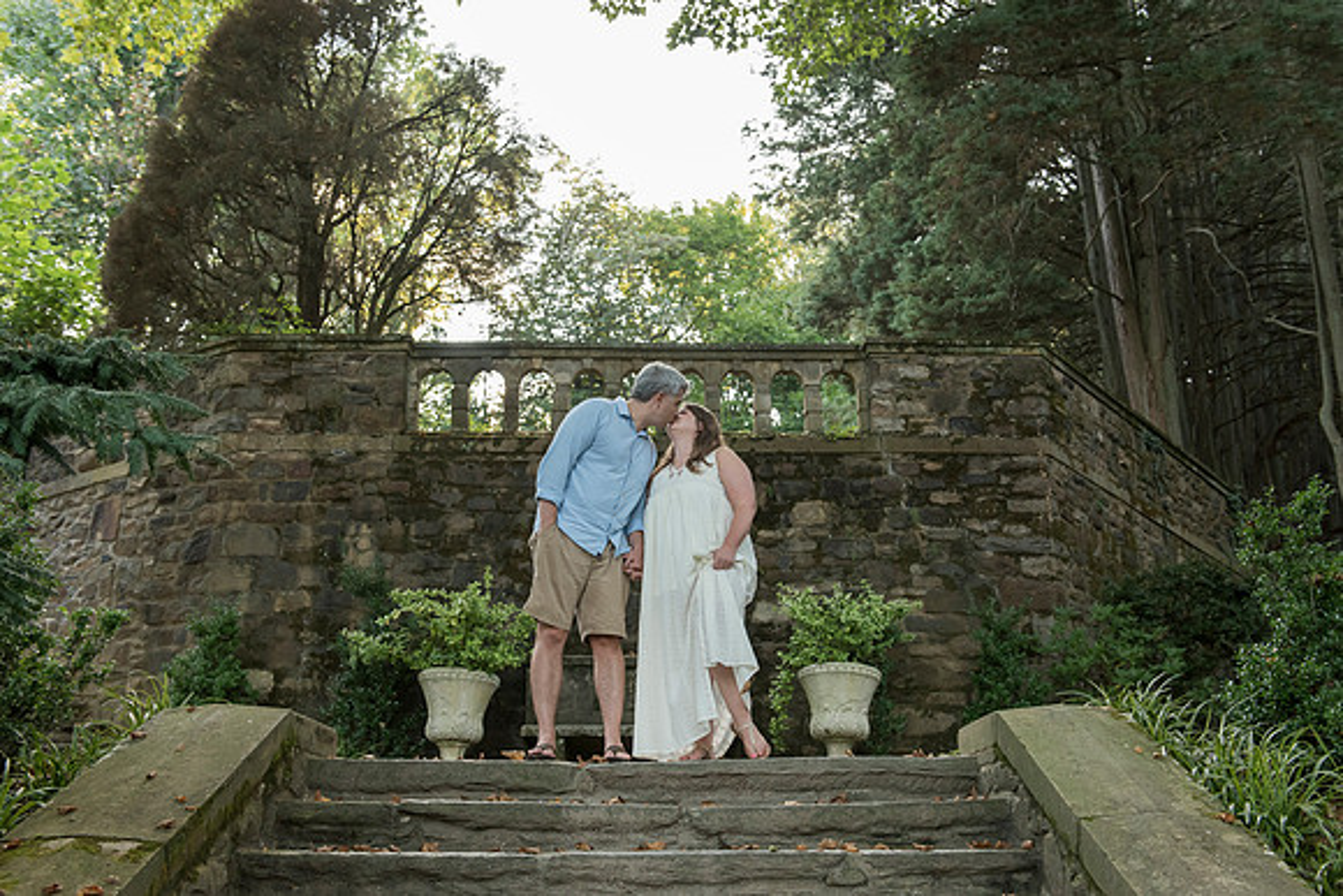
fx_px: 1374
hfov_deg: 52.1
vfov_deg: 36.1
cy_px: 448
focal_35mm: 37
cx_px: 680
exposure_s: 1/200
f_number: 4
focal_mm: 36
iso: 1600
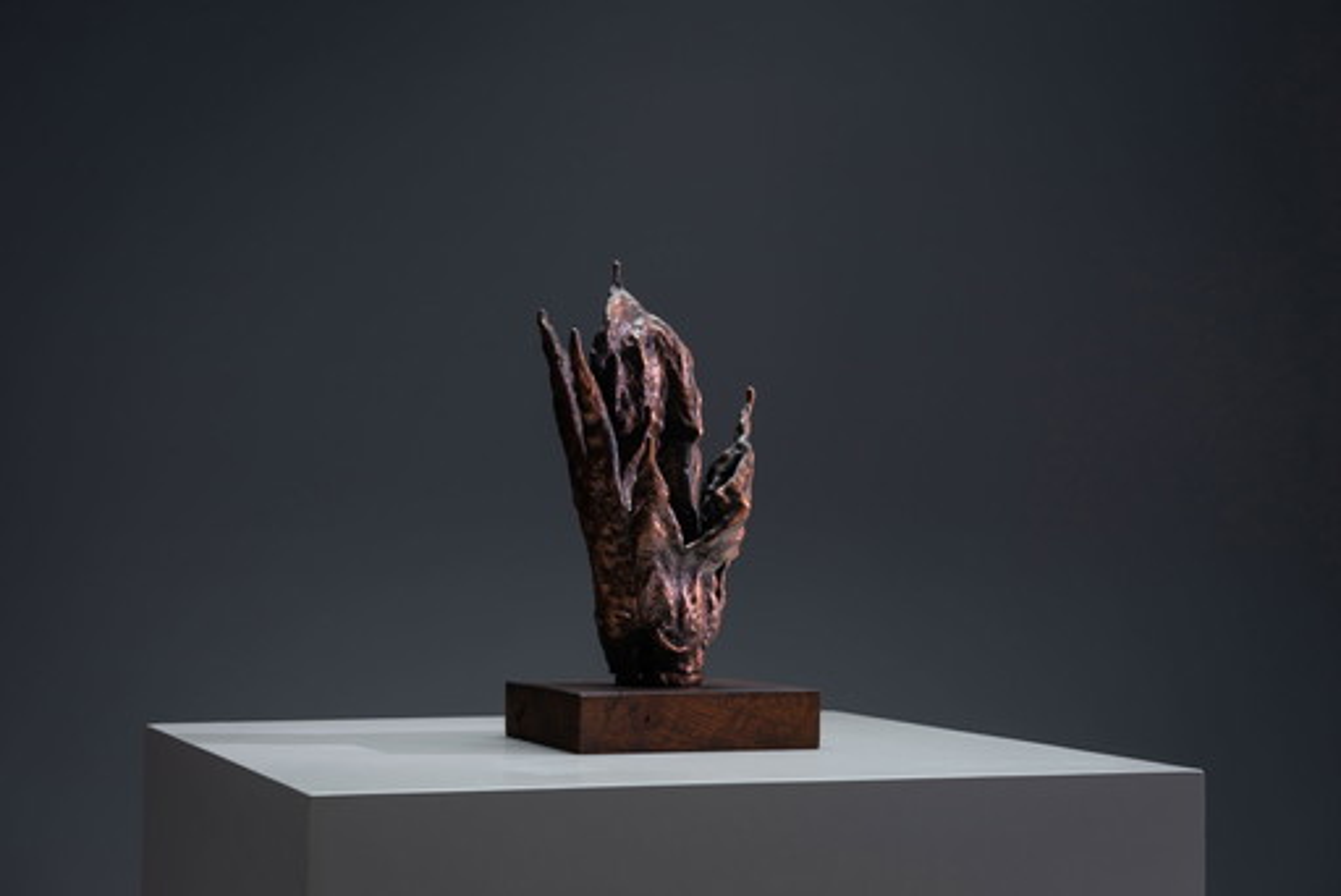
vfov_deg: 19.5
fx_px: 2609
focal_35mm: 70
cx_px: 670
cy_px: 448
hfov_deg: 28.8
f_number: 9
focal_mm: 70
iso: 200
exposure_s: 1/1.67
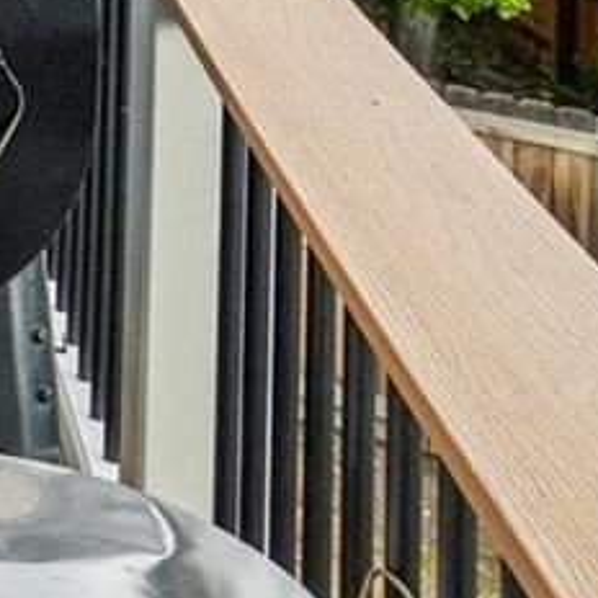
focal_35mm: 88
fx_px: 1720
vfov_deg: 16.1
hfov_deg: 11.5
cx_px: -1178
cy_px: -541
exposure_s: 1/200
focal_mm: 10
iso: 400
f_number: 8
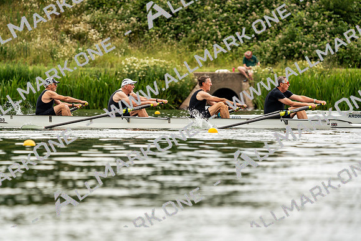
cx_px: 180
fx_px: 3691
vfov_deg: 3.7
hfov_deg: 5.6
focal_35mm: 368
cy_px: 120
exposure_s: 1/2000
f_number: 6.3
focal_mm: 368
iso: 500
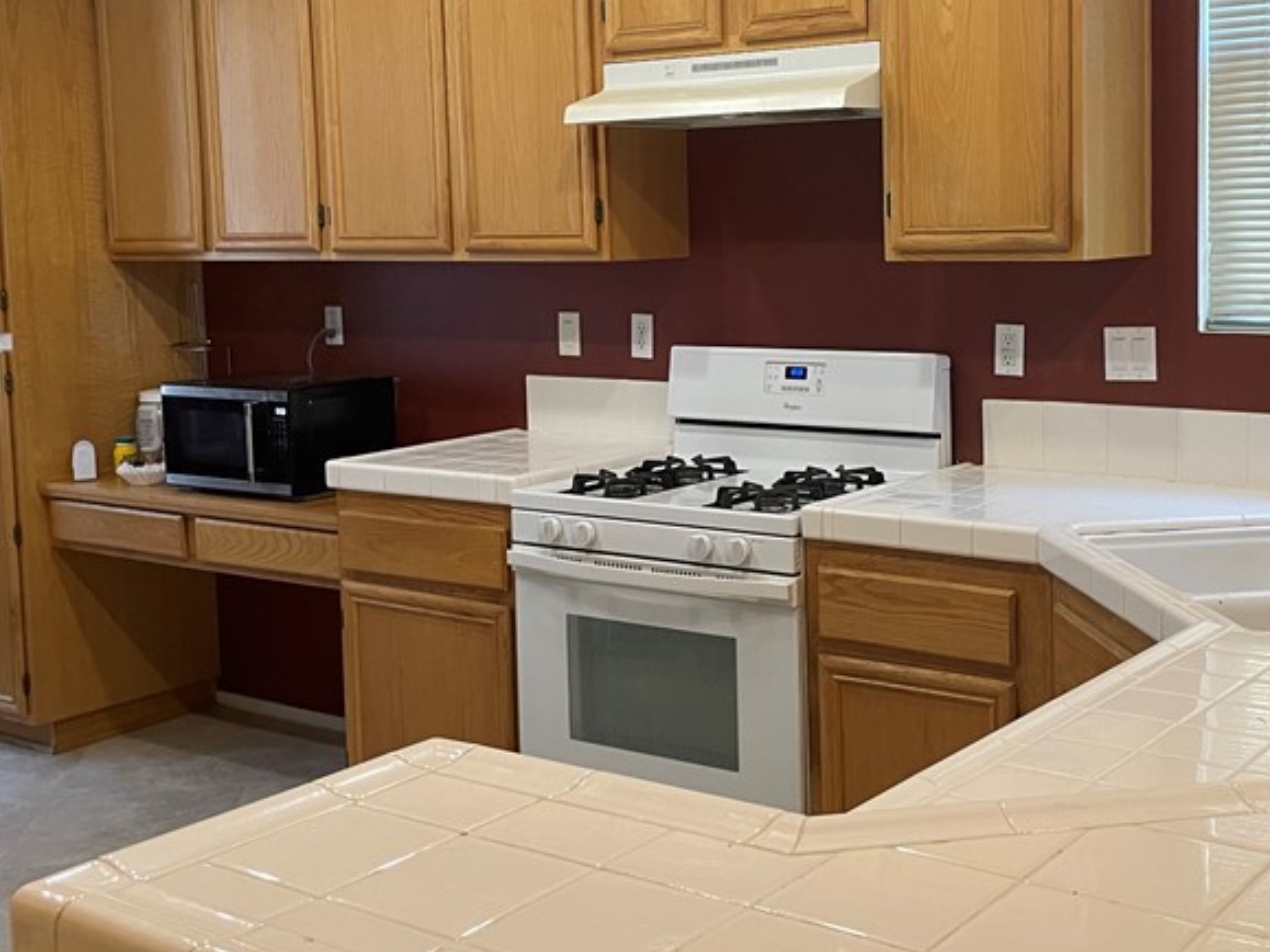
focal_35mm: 46
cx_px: 842
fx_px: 1687
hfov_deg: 40.8
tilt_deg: -4.4
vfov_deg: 31.4
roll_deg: +1.6
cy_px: 377
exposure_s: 1/60
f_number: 1.6
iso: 125
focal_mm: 4.2
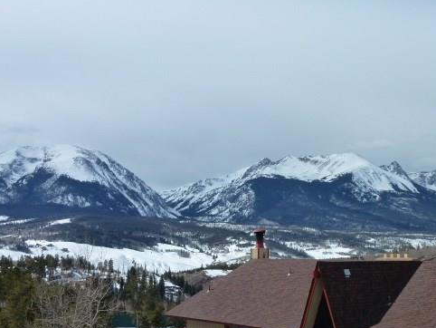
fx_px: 819
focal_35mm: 65
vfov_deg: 22.5
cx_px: 170
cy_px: 208
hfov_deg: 29.7
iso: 160
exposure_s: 1/1600
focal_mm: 8.7
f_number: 4.1
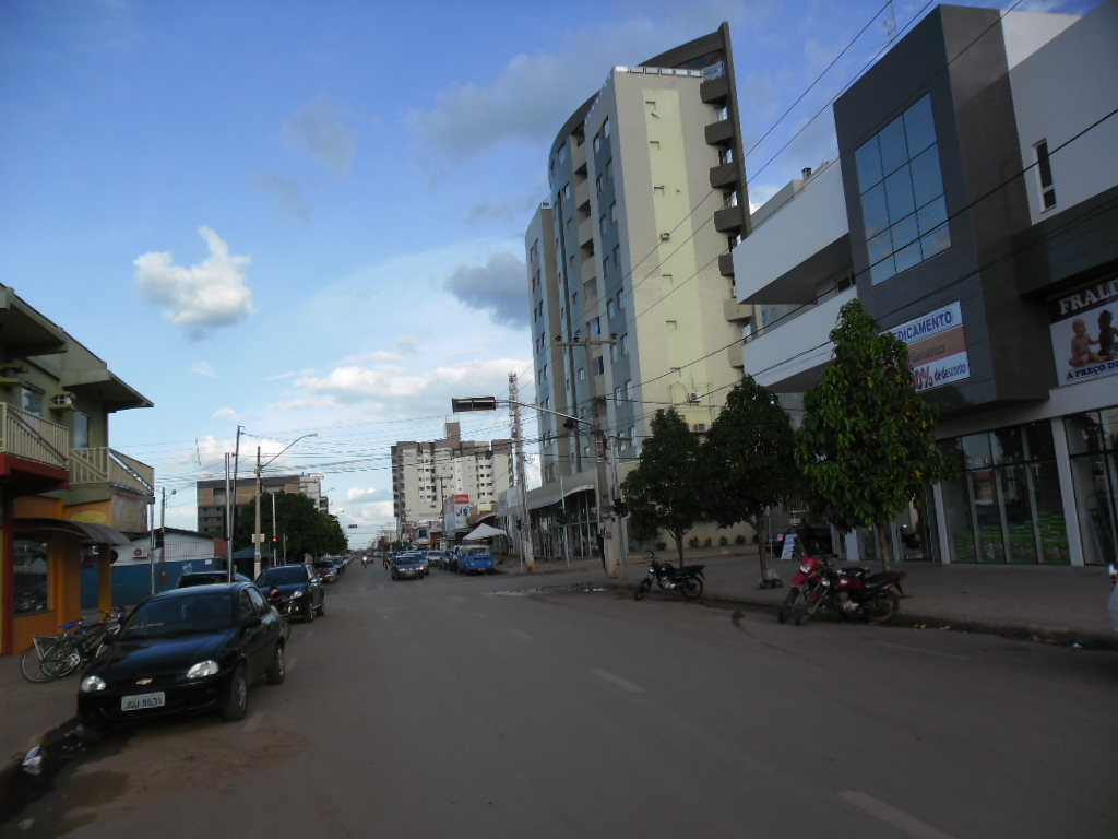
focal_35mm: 27
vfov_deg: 51.4
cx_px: 559
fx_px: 872
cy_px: 420
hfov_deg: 65.3
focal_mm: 4.9
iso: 100
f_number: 3.5
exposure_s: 1/663
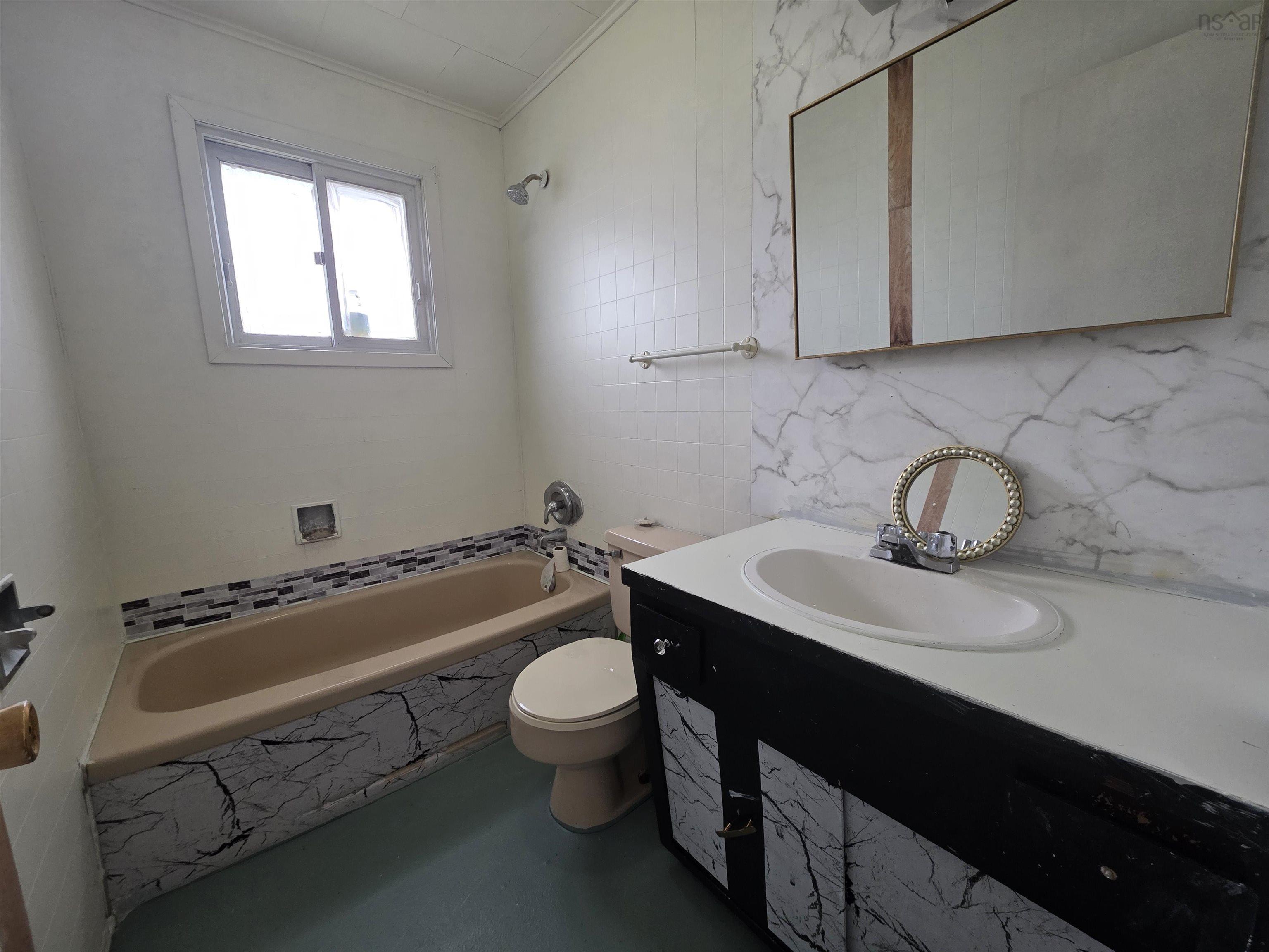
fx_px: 477
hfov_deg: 106.2
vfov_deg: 89.9
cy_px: 476
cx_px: 634
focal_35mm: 13
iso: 160
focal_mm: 2.2
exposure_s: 1/120
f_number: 1.9
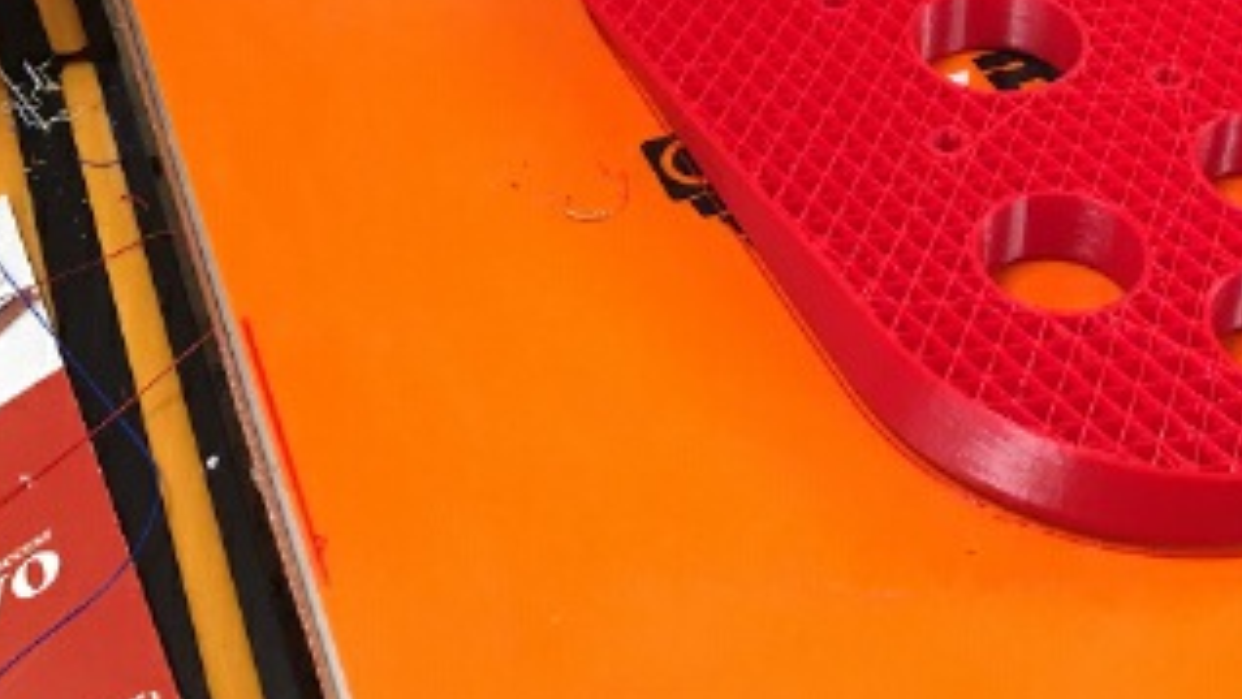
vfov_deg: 22.3
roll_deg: -3.6
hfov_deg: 38.0
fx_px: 1746
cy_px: 129
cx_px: 963
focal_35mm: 53
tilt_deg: -39.9
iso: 125
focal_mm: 4.15
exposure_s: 1/30
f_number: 2.2
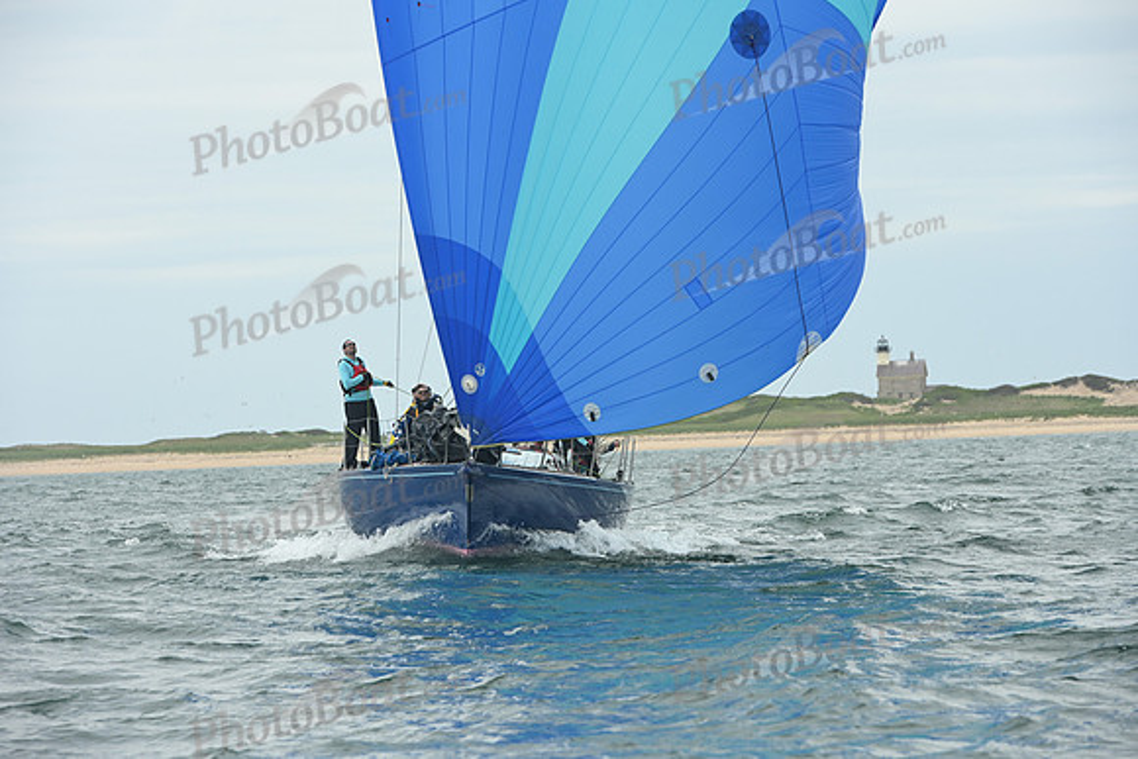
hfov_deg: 10.8
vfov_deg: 7.2
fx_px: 6007
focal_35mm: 190
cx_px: 569
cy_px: 380
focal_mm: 190
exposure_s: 1/800
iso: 400
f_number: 9
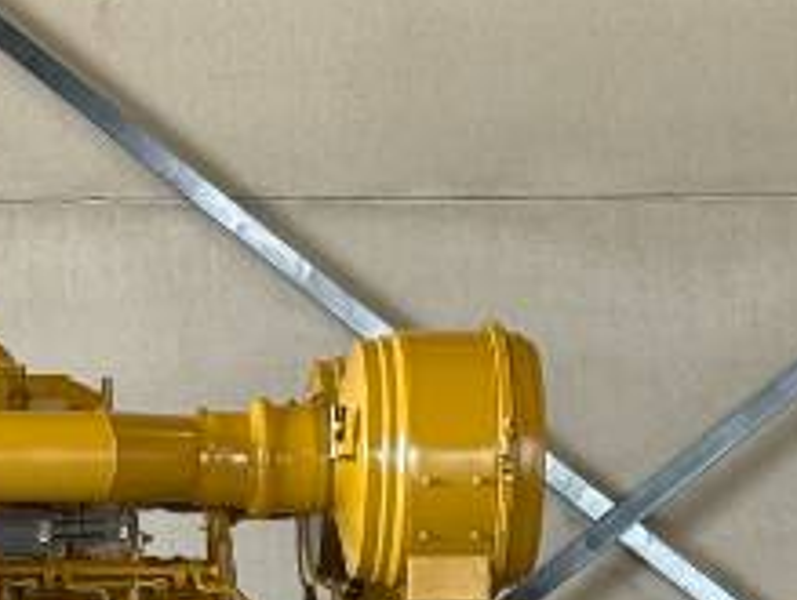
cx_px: -171
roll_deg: -0.1
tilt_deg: -2.0
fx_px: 5166
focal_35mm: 224
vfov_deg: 6.6
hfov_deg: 8.7
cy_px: 764
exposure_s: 1/50
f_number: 1.78
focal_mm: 6.76
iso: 100
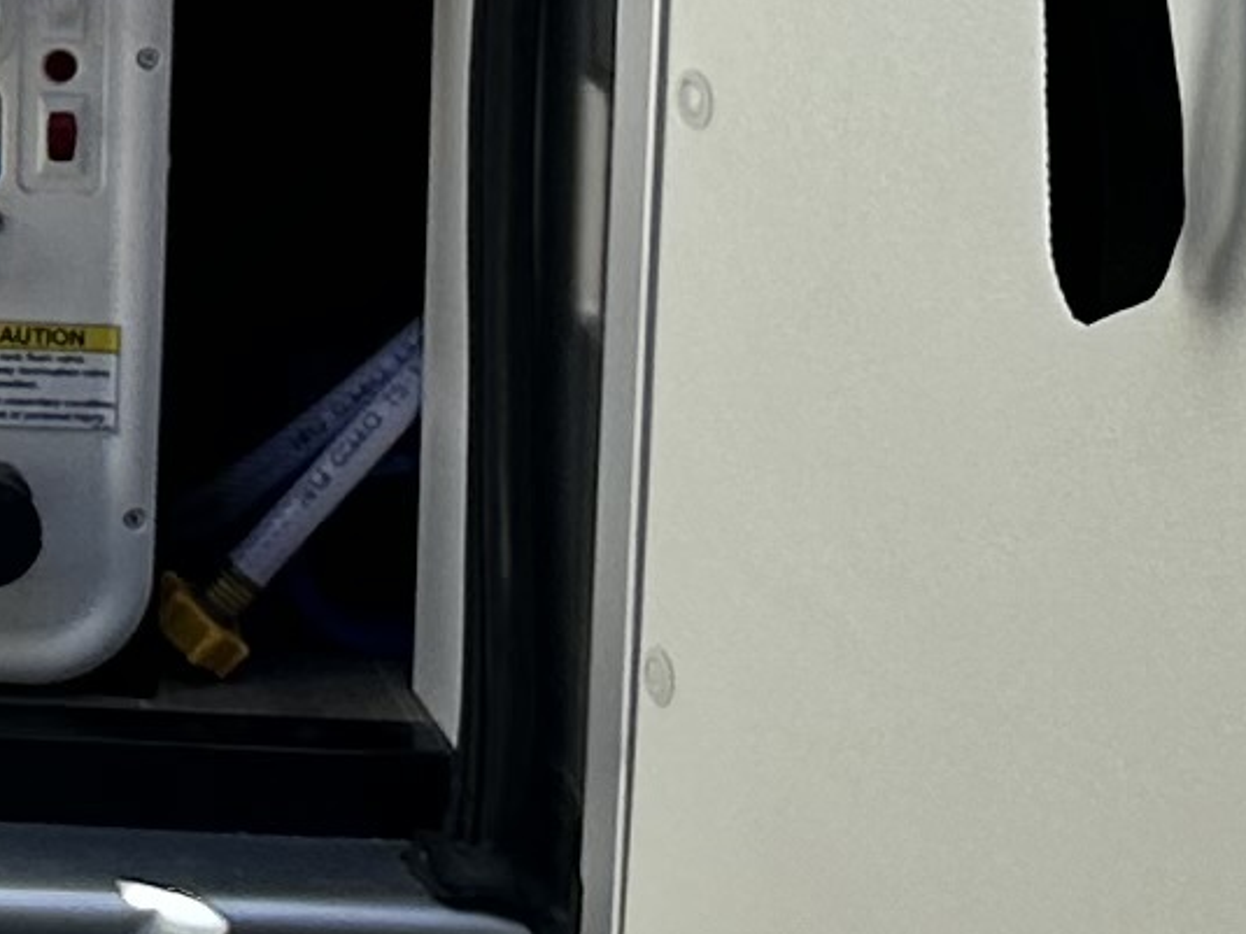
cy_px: -1416
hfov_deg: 9.6
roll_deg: -0.1
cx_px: -1835
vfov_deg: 7.6
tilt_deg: -4.2
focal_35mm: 181
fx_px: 6514
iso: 80
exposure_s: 1/3472
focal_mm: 6.86
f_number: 1.78
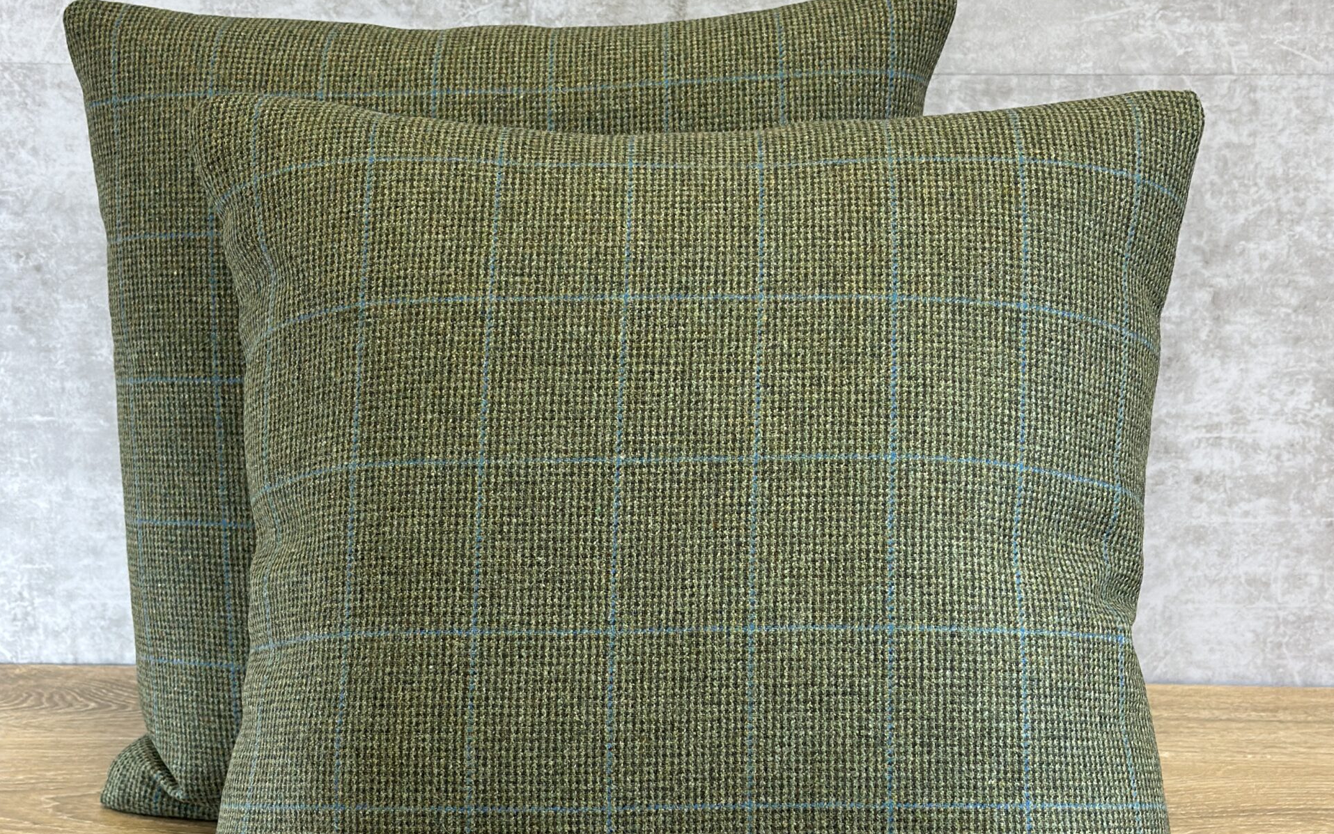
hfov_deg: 30.2
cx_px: 668
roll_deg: -0.1
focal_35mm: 68
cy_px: 531
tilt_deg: -16.6
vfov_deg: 19.1
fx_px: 2472
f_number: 1.78
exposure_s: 1/120
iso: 100
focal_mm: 6.86
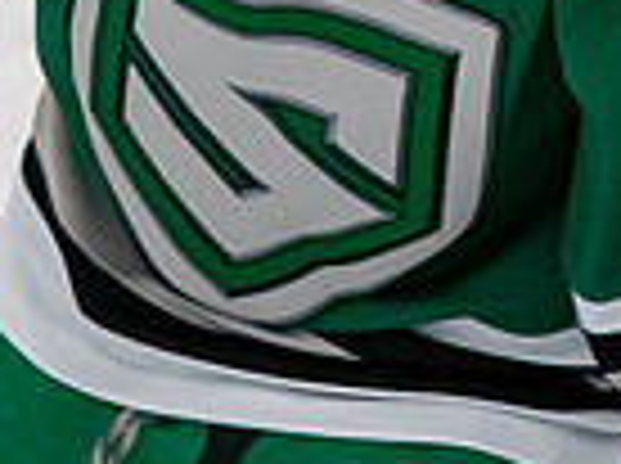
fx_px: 40796
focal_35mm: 2278
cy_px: -629
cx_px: 324
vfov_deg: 0.7
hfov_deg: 0.9
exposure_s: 1/800
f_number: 2.8
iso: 1600
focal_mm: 200
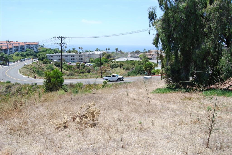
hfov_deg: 67.3
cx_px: 116
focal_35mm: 27
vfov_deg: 48.0
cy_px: 78
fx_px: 174
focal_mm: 18
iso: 100
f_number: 7.1
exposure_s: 1/200
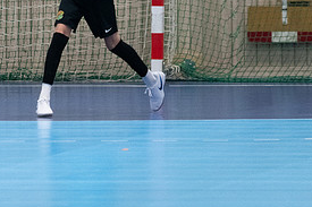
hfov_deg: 3.2
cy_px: 31
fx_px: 5638
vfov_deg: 2.1
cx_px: 85
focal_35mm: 651
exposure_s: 1/640
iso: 5600
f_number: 3.2
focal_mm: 200
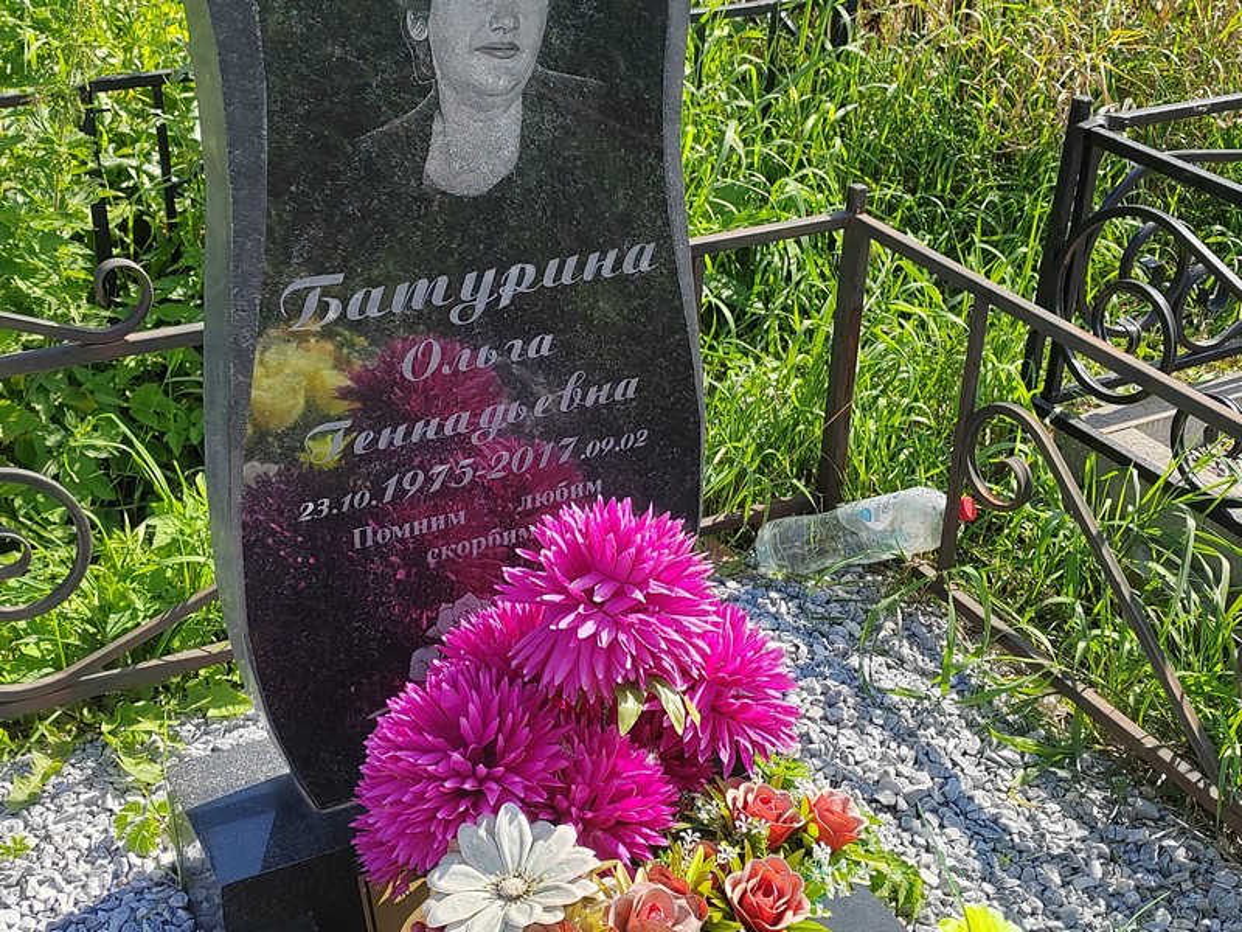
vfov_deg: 30.9
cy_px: 466
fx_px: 1686
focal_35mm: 47
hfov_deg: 40.4
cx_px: 621
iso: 100
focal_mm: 5.52
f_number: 1.9
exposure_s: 1/1200
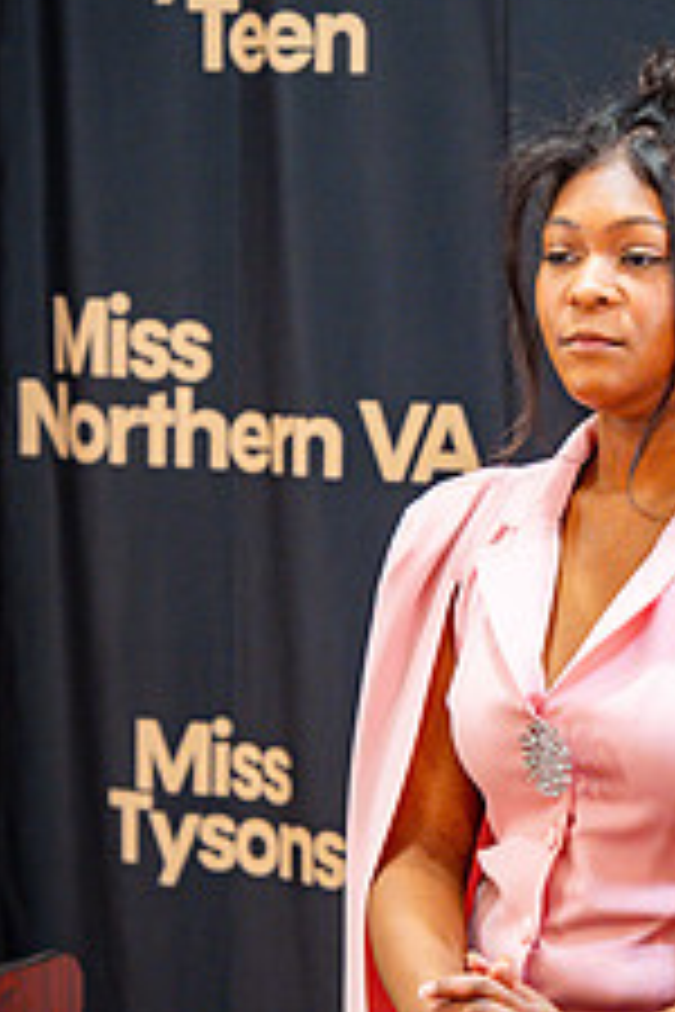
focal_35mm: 140
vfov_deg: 14.6
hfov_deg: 9.7
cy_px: 652
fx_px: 3937
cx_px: 630
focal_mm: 70
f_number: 2.8
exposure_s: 1/125
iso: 800
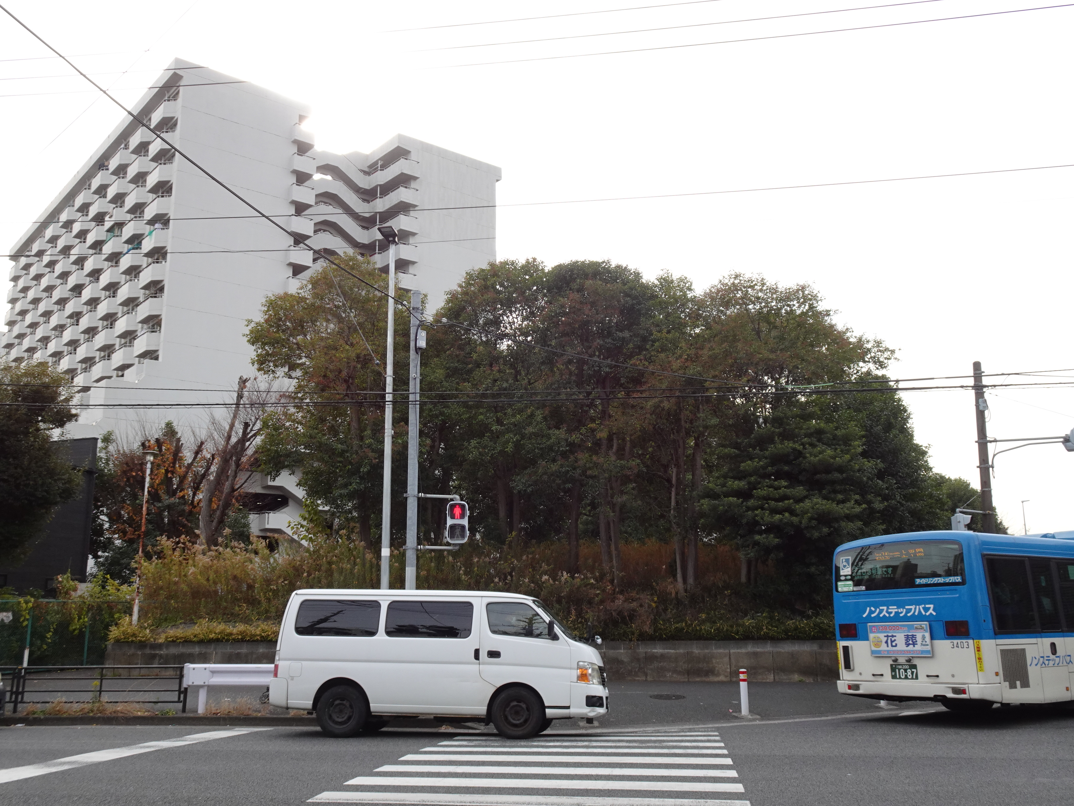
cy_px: 403
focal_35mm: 31
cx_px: 537
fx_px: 962
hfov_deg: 58.4
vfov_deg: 45.4
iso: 100
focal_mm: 5.26
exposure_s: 1/200
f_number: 5
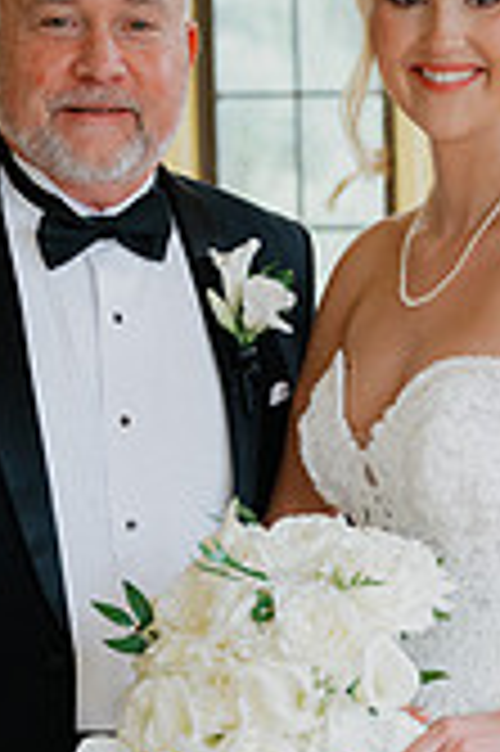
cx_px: 315
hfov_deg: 7.2
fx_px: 3945
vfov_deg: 10.9
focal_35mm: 189
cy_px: 599
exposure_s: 1/100
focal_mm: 70
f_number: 3.5
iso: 400
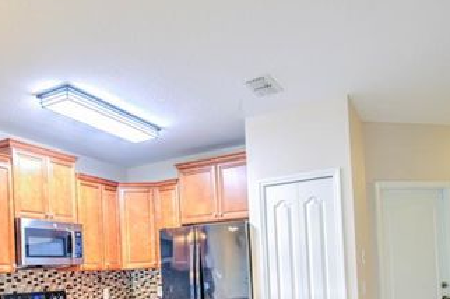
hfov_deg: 53.8
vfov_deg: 35.5
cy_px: 270
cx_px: 166
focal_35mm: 35
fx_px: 437
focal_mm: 16
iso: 100
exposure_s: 1/4
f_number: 11
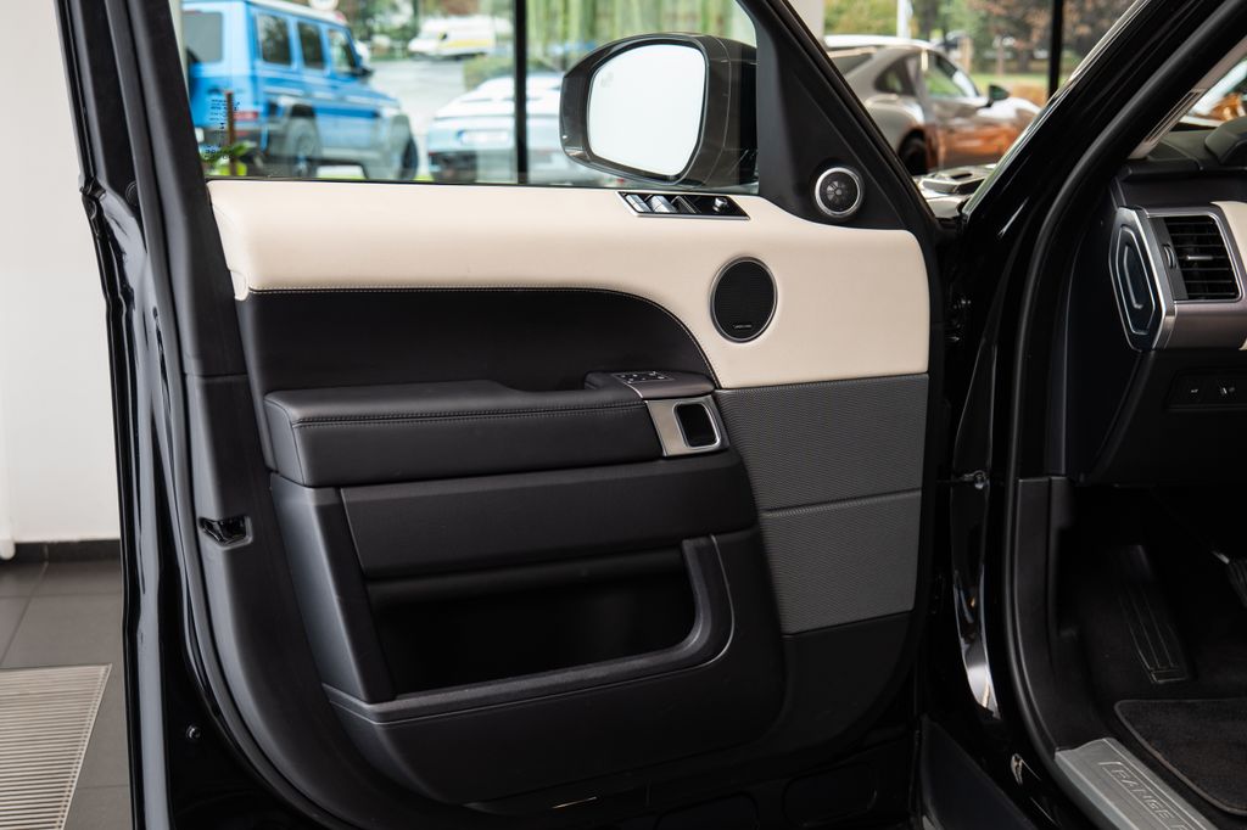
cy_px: 399
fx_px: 1748
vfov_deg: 26.7
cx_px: 616
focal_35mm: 50
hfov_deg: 39.3
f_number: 5
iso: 320
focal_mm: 45
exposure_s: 1/50
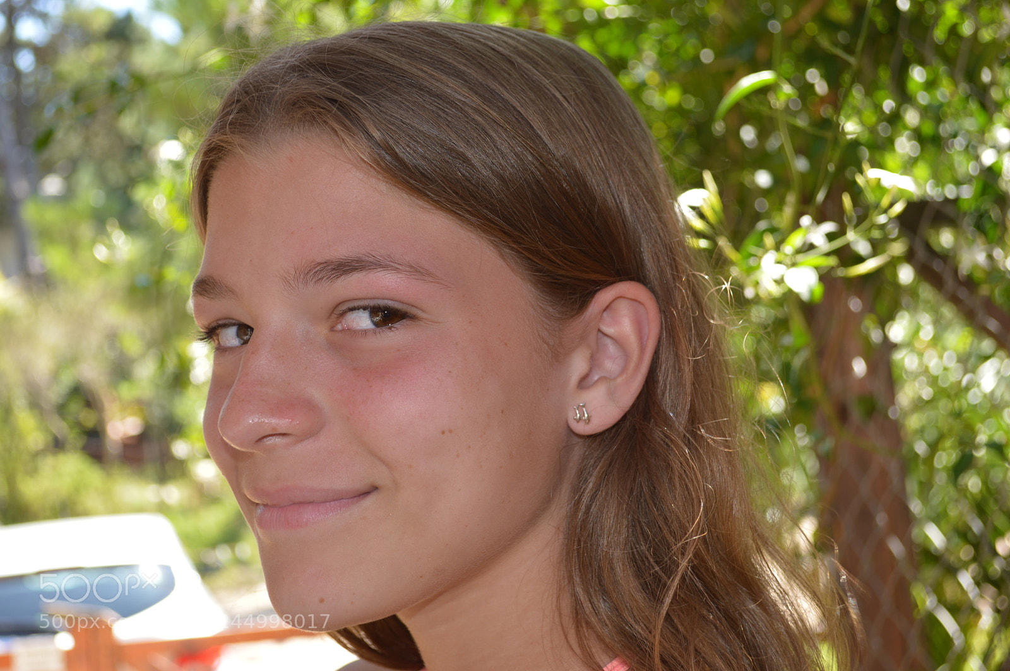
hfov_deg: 36.9
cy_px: 336
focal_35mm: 54
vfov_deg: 25.0
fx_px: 1514
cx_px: 505
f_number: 5
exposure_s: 1/50
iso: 100
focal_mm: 36
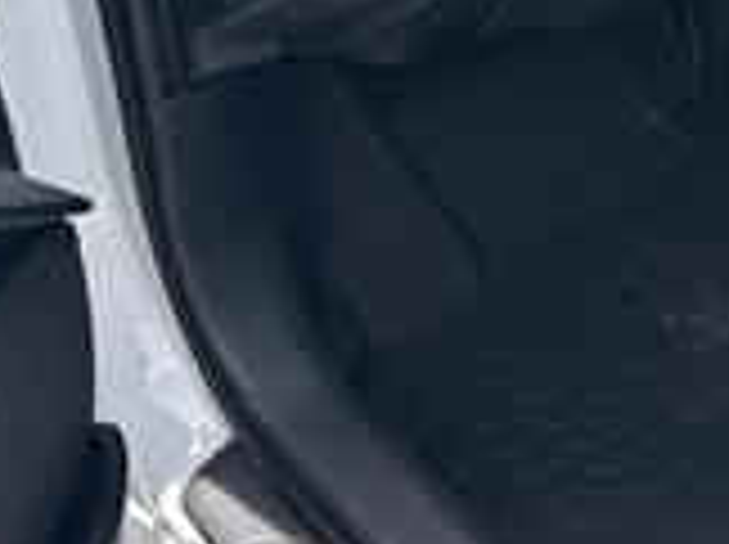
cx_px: 585
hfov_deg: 20.4
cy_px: 135
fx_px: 1998
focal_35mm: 95
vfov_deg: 15.5
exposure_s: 1/971
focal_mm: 6.86
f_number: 1.78
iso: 80
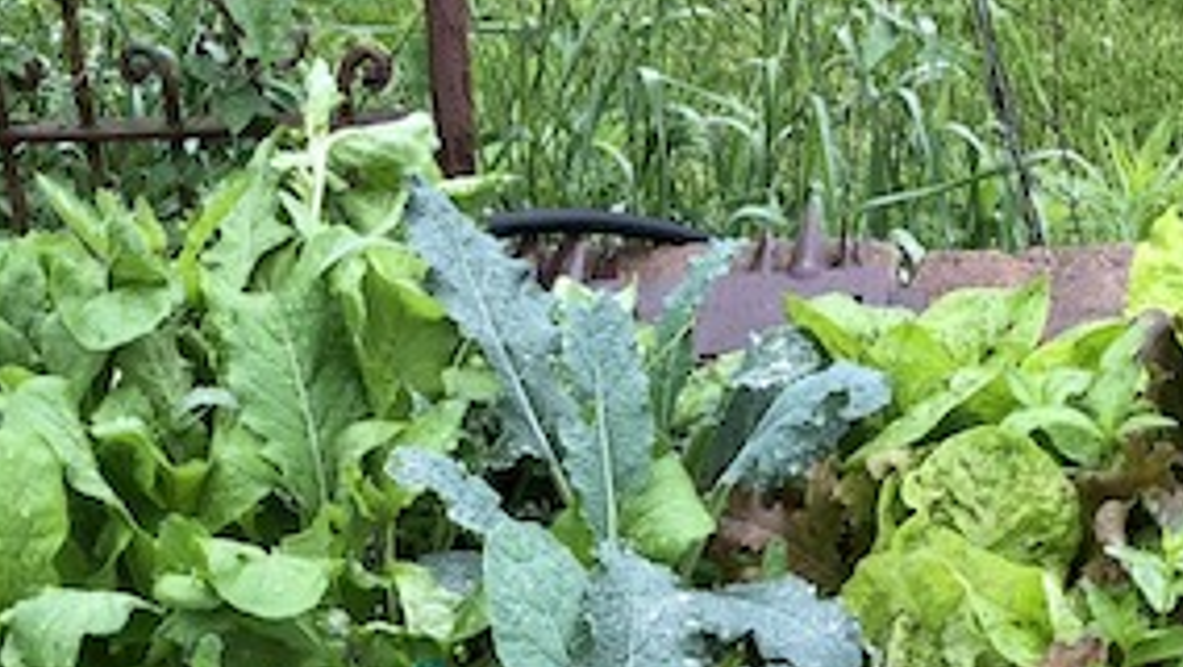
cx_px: 662
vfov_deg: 13.5
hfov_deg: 24.7
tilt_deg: -43.2
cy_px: 909
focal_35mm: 86
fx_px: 2699
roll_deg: +6.2
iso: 20
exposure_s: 1/126
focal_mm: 3.99
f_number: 1.8
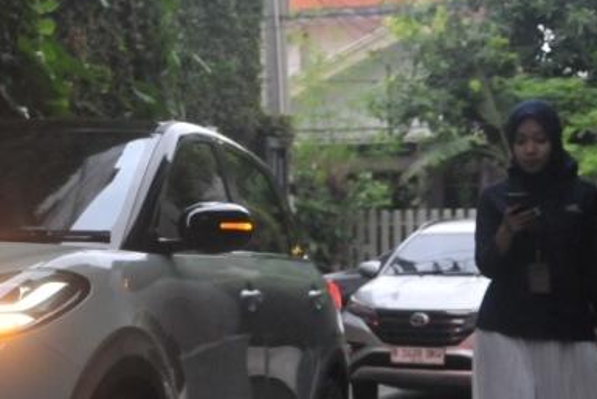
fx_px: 1311
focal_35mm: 79
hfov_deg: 24.8
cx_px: 47
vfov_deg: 17.2
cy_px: 265
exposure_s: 1/200
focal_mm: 24
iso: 1600
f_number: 3.8
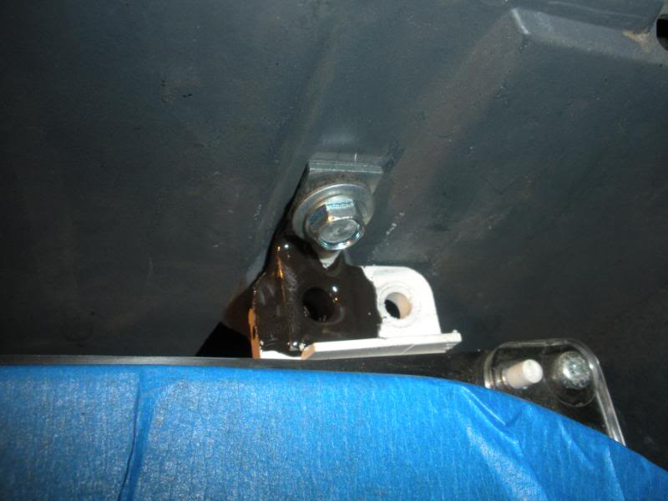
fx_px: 675
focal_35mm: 35
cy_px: 250
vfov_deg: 40.7
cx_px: 334
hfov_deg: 52.6
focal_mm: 6.3
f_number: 5.6
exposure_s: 1/60
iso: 200
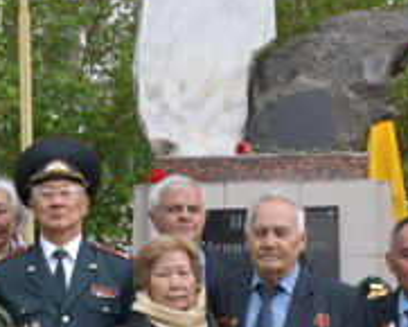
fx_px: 1546
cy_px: 282
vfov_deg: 12.0
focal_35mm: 128
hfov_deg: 14.4
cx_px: -122
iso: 360
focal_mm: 22
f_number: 8
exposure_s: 1/250
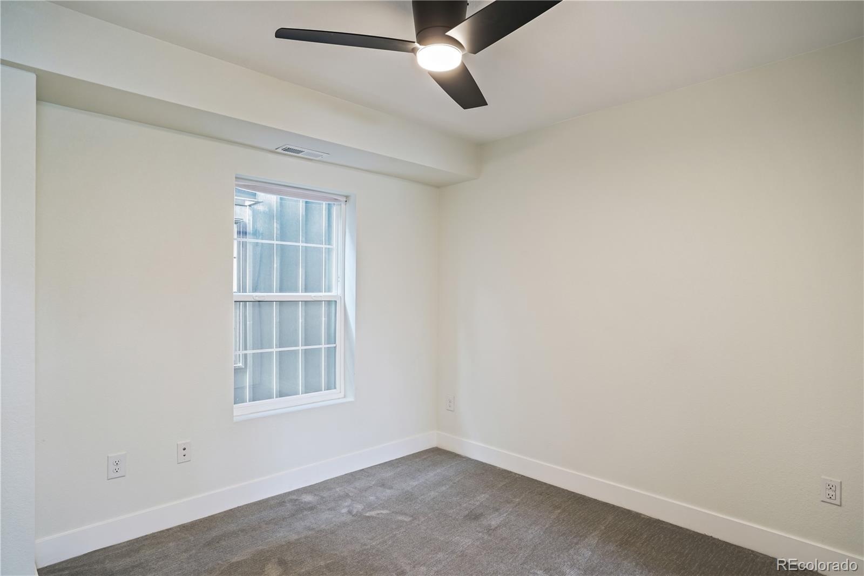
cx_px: 432
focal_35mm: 19
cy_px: 288
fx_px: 456
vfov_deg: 64.5
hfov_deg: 86.9
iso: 100
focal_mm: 19
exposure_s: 2.5
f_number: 9
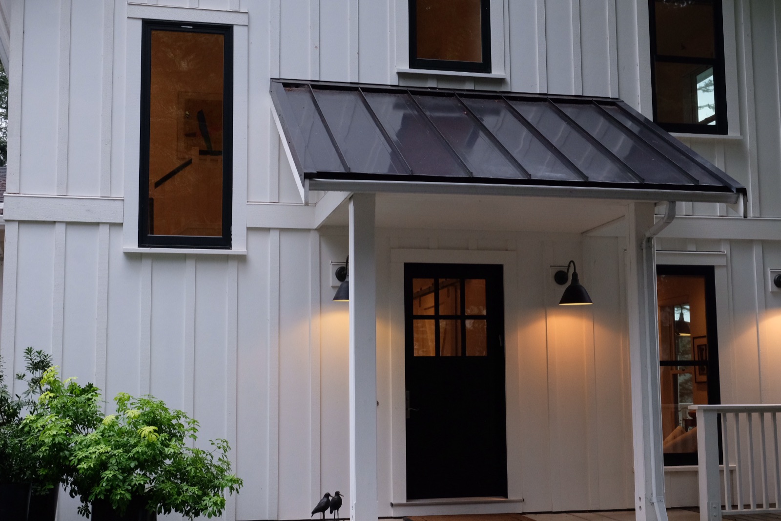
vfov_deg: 27.5
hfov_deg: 40.4
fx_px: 1063
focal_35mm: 49
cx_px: 390
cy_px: 260
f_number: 9
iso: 2000
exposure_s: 1/50
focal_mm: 32.9
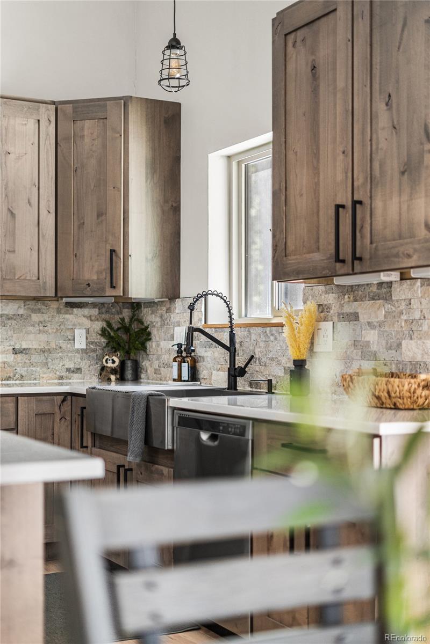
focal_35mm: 50
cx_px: 215
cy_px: 322
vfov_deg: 39.6
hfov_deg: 27.0
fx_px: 896
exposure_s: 1/250
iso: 1600
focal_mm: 50
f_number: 1.8
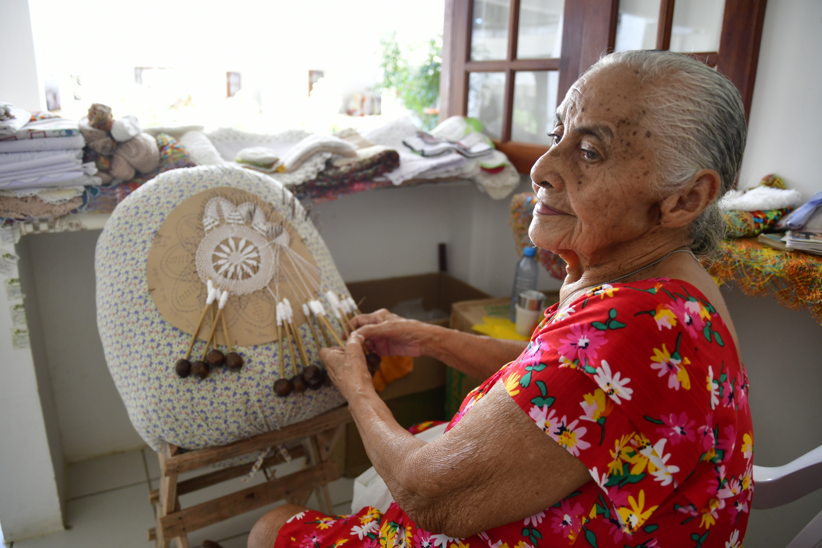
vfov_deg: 53.1
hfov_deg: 73.7
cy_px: 274
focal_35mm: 24
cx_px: 411
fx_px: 548
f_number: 2.8
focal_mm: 16
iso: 500
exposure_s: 1/180
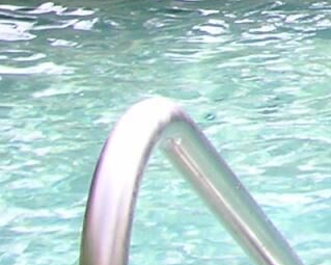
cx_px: 996
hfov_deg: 7.4
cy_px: -343
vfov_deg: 6.4
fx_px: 2272
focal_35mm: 232
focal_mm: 6.1
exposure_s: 1/250
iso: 50
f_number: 2.8
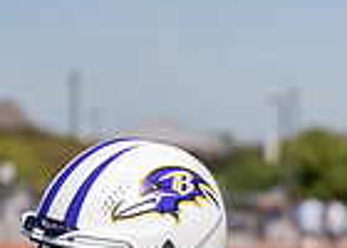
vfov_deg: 4.4
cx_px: 424
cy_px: 430
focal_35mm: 327
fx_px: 3223
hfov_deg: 6.1
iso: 125
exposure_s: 1/2500
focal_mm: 70
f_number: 2.8
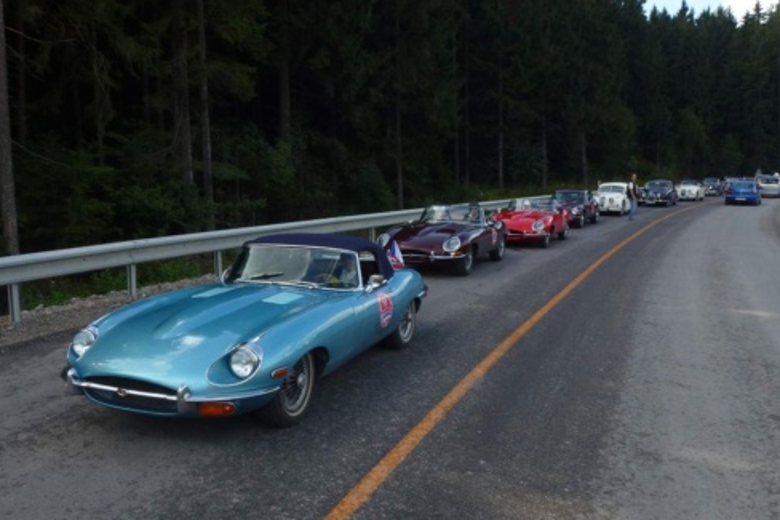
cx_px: 390
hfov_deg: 58.7
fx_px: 693
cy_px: 279
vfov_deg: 41.1
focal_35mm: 32
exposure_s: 1/320
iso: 100
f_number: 4
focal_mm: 5.4
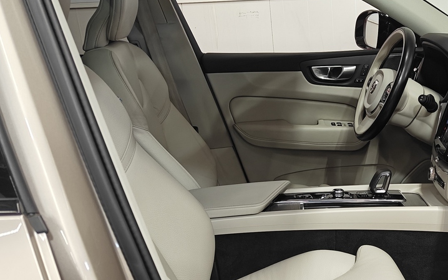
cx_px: 359
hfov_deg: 38.1
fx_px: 623
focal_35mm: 51
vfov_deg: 25.1
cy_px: 211
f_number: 1.8
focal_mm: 5.59
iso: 64
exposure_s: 1/50
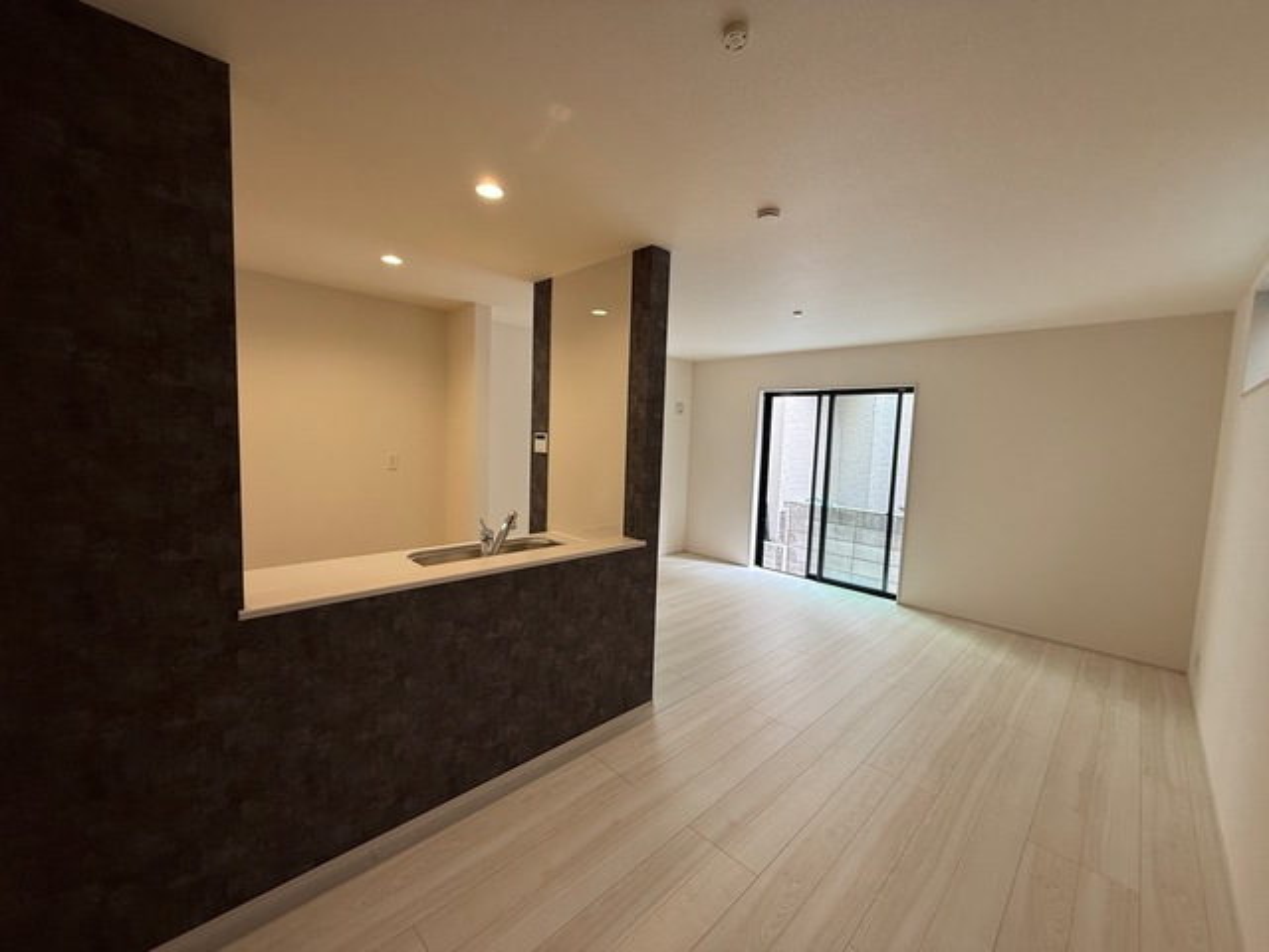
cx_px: 634
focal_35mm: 14
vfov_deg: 85.7
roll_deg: -1.7
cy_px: 476
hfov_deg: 102.1
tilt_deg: -4.3
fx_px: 513
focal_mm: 2.22
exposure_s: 1/99
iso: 125
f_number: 2.2
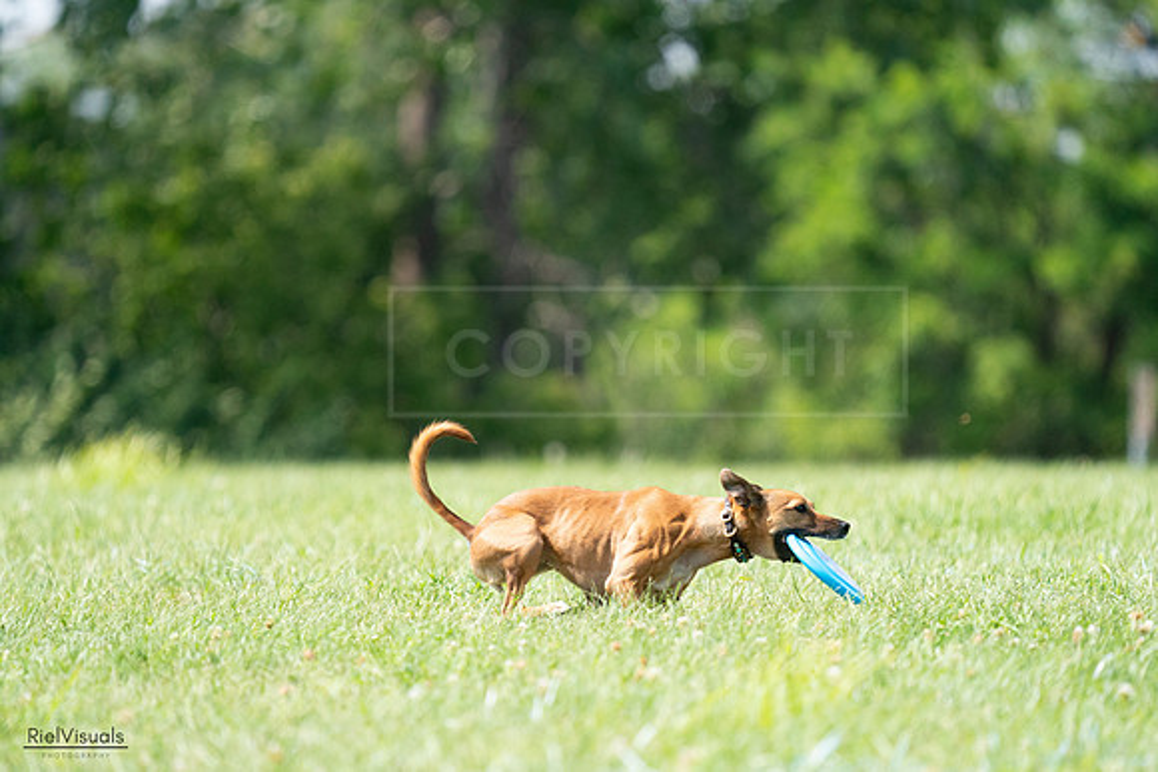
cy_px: 386
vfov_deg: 3.2
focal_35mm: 426
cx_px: 579
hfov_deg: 4.8
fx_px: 13706
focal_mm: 426
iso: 2500
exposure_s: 1/4000
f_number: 6.3
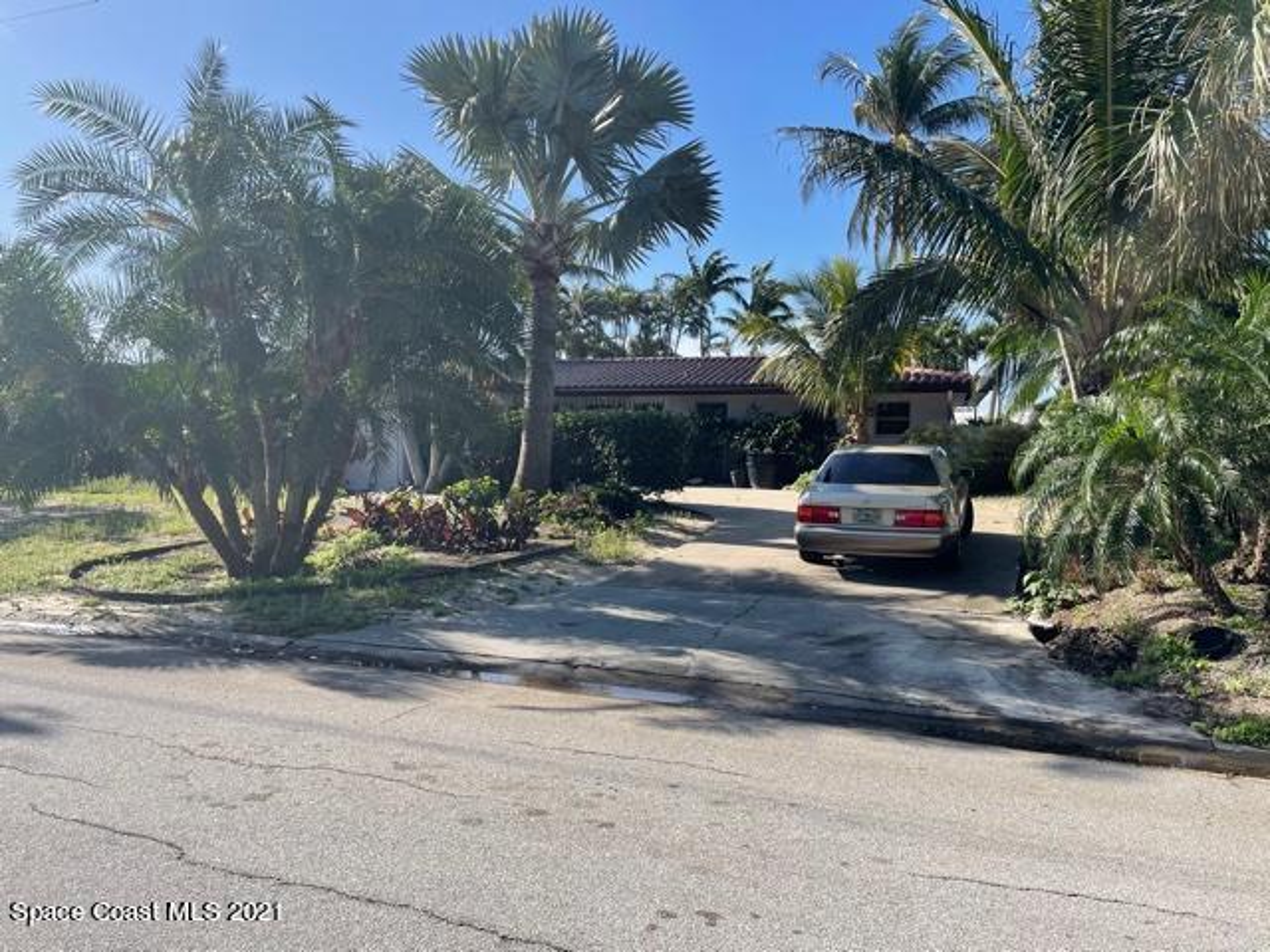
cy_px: 476
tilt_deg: -2.1
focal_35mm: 26
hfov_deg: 67.3
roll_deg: -1.1
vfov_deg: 53.1
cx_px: 635
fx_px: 954
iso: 32
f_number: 1.6
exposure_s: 1/2506
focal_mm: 4.2
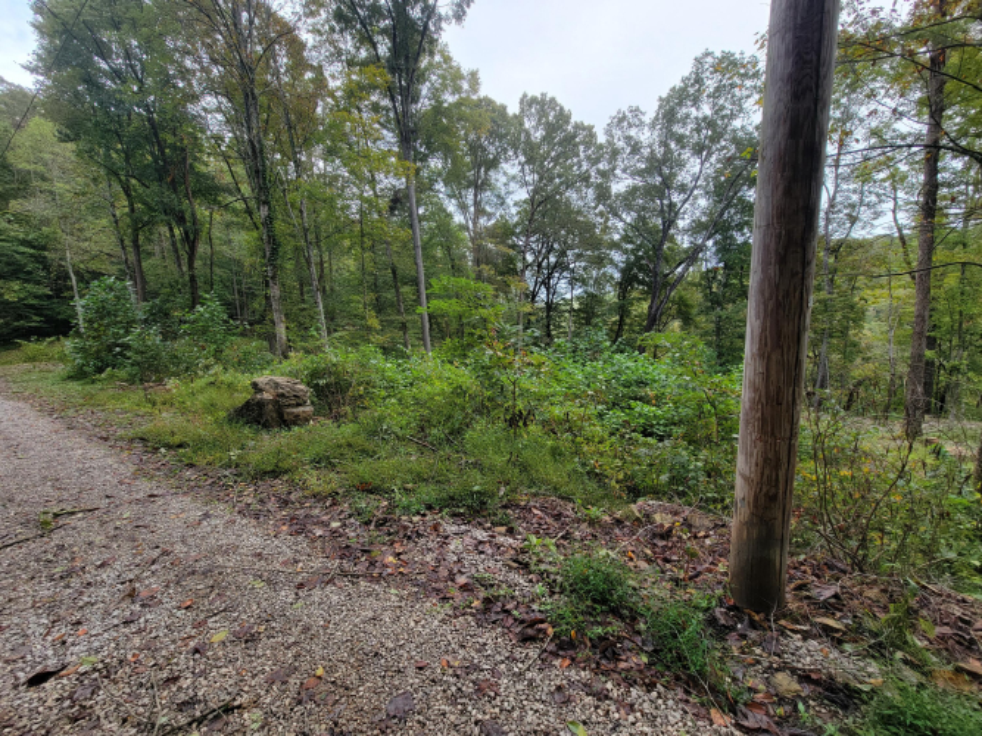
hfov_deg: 106.2
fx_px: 369
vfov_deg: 89.9
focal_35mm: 13
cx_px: 491
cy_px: 368
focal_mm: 2.2
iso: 50
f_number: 2.2
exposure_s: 1/192
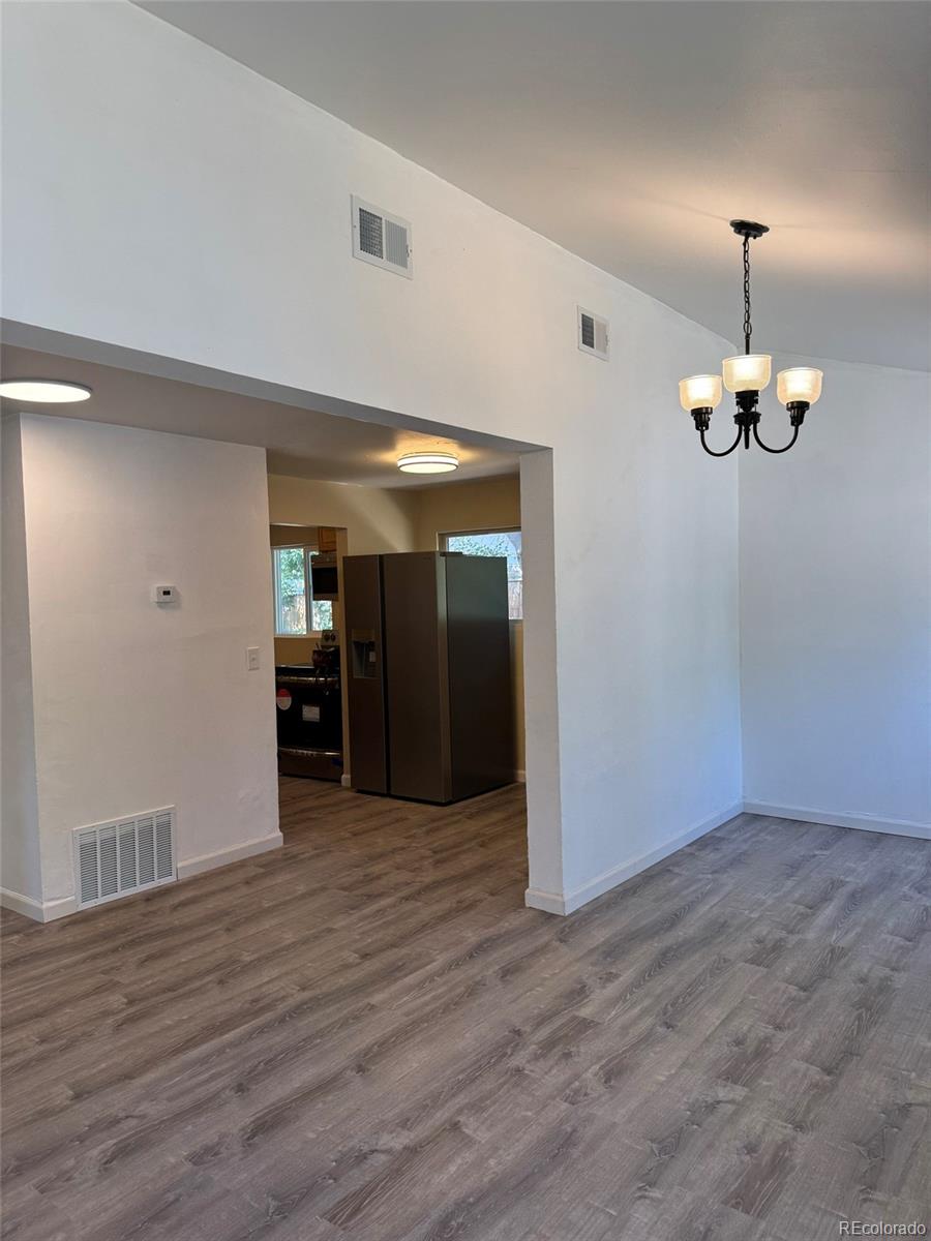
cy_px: 620
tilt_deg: -2.5
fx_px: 861
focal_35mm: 24
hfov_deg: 56.8
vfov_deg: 71.6
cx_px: 466
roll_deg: +2.1
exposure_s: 1/120
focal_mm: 6.76
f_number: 1.78
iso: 64
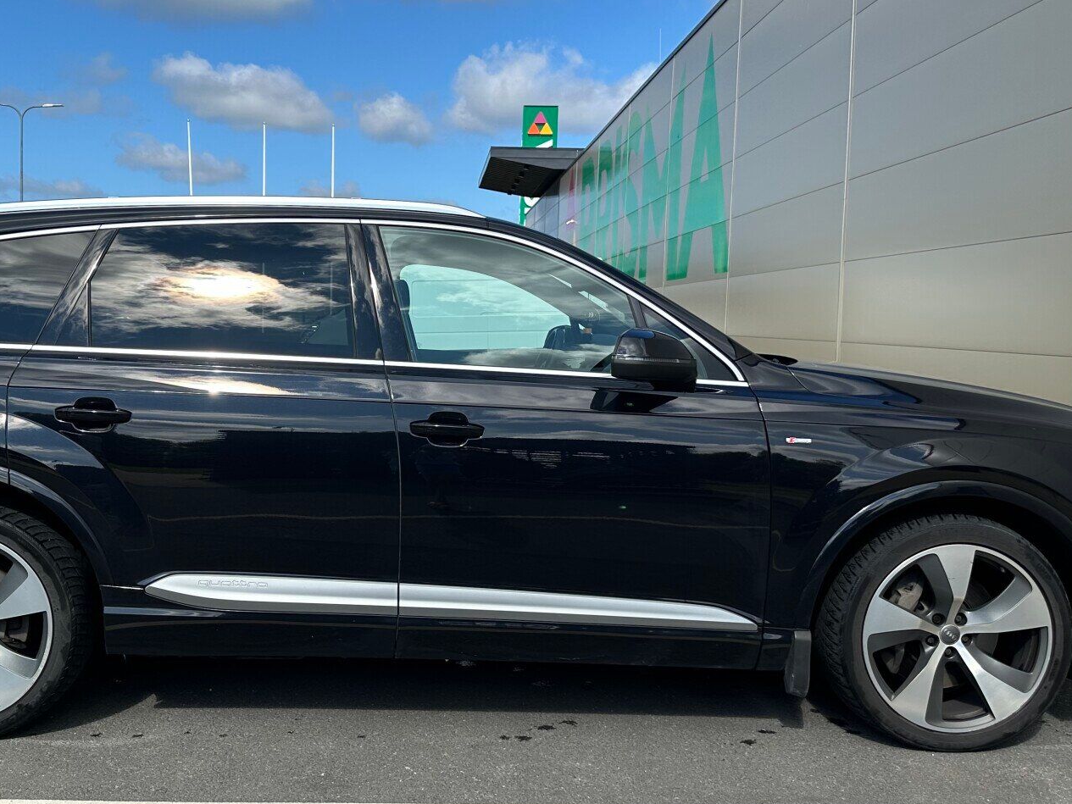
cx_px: 417
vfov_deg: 38.7
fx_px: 1146
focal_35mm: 37
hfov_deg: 49.7
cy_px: 389
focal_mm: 6.86
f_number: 1.78
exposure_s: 1/3717
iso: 80
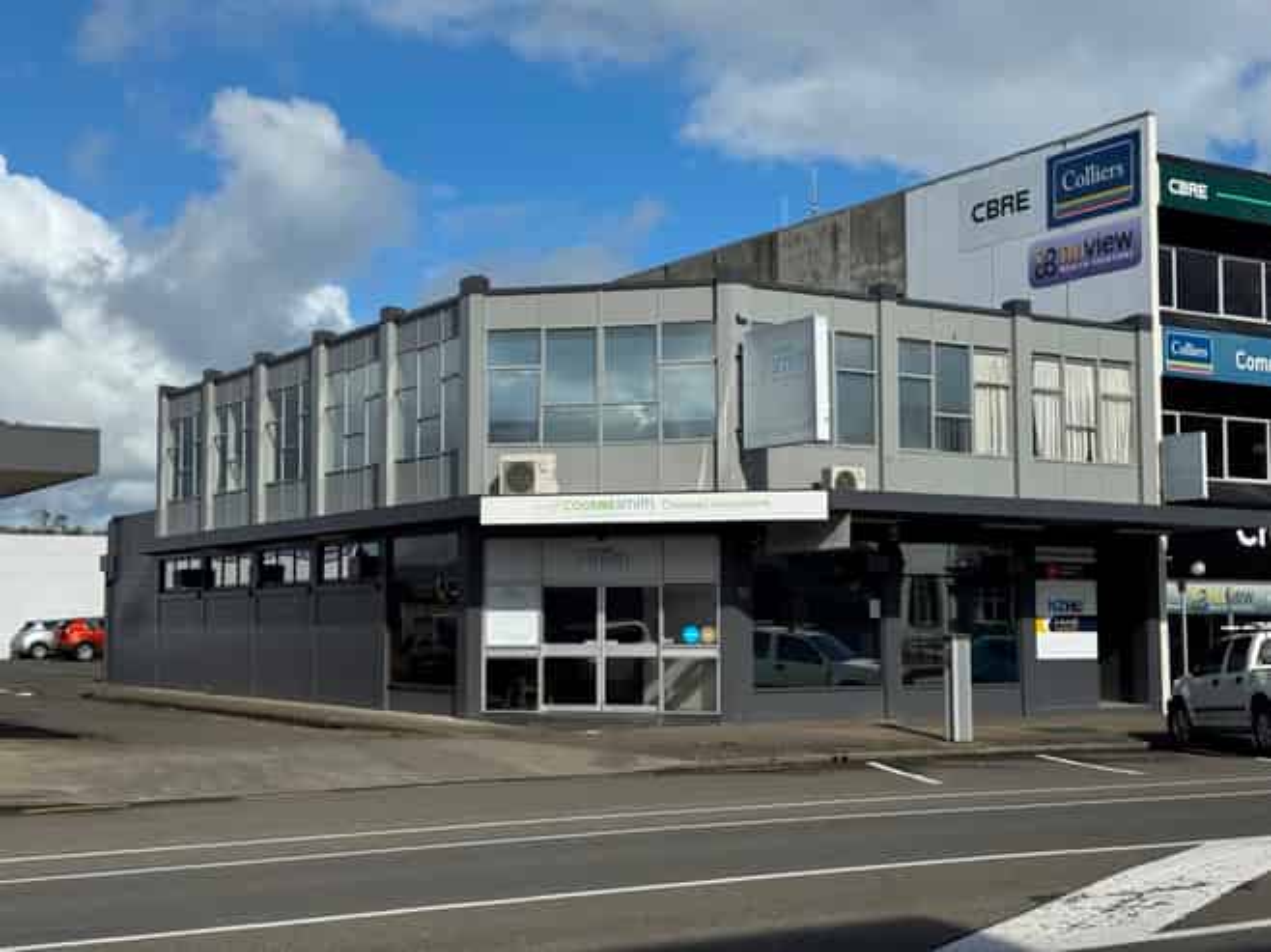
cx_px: 636
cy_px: 476
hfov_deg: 39.7
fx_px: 1762
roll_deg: +0.3
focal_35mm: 48
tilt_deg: +5.2
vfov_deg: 30.2
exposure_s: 1/6410
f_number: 1.78
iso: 64
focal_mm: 6.76
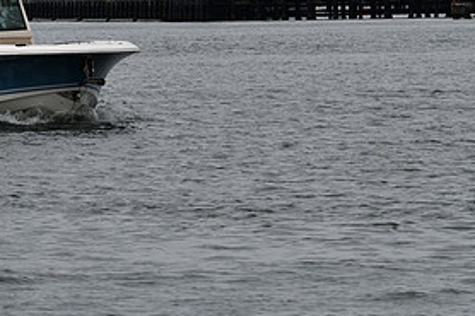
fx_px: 4958
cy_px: 64
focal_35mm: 376
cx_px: 77
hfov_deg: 5.5
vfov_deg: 3.7
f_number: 9
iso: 100
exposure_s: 1/640
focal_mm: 120
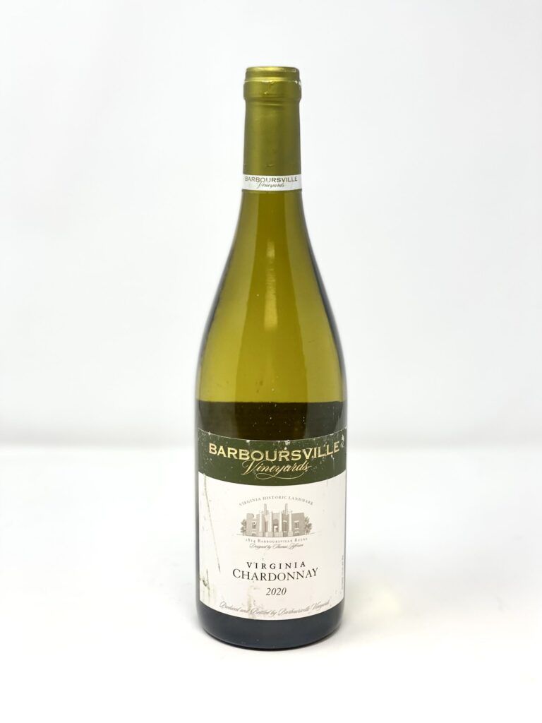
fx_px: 1086
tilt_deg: -10.6
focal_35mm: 52
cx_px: 271
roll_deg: -1.4
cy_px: 362
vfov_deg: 36.8
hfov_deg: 28.0
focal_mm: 6
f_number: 2
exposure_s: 1/120
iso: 32
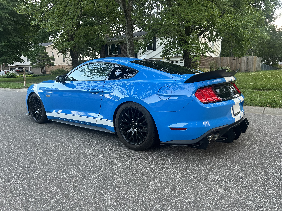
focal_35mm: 26
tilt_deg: -6.8
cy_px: 106
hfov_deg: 67.3
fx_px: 212
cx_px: 141
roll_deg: +3.8
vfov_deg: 53.1
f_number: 1.5
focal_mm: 5.7
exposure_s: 1/105
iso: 125
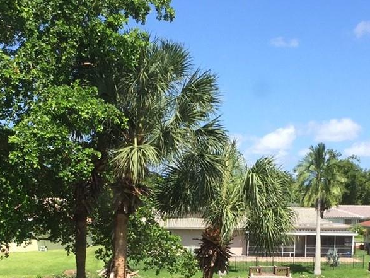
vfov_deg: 18.1
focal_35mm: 79
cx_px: 219
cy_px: 296
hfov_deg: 24.7
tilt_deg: -6.3
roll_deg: -2.1
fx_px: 845
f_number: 2.2
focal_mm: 4.15
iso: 32
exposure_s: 1/1163
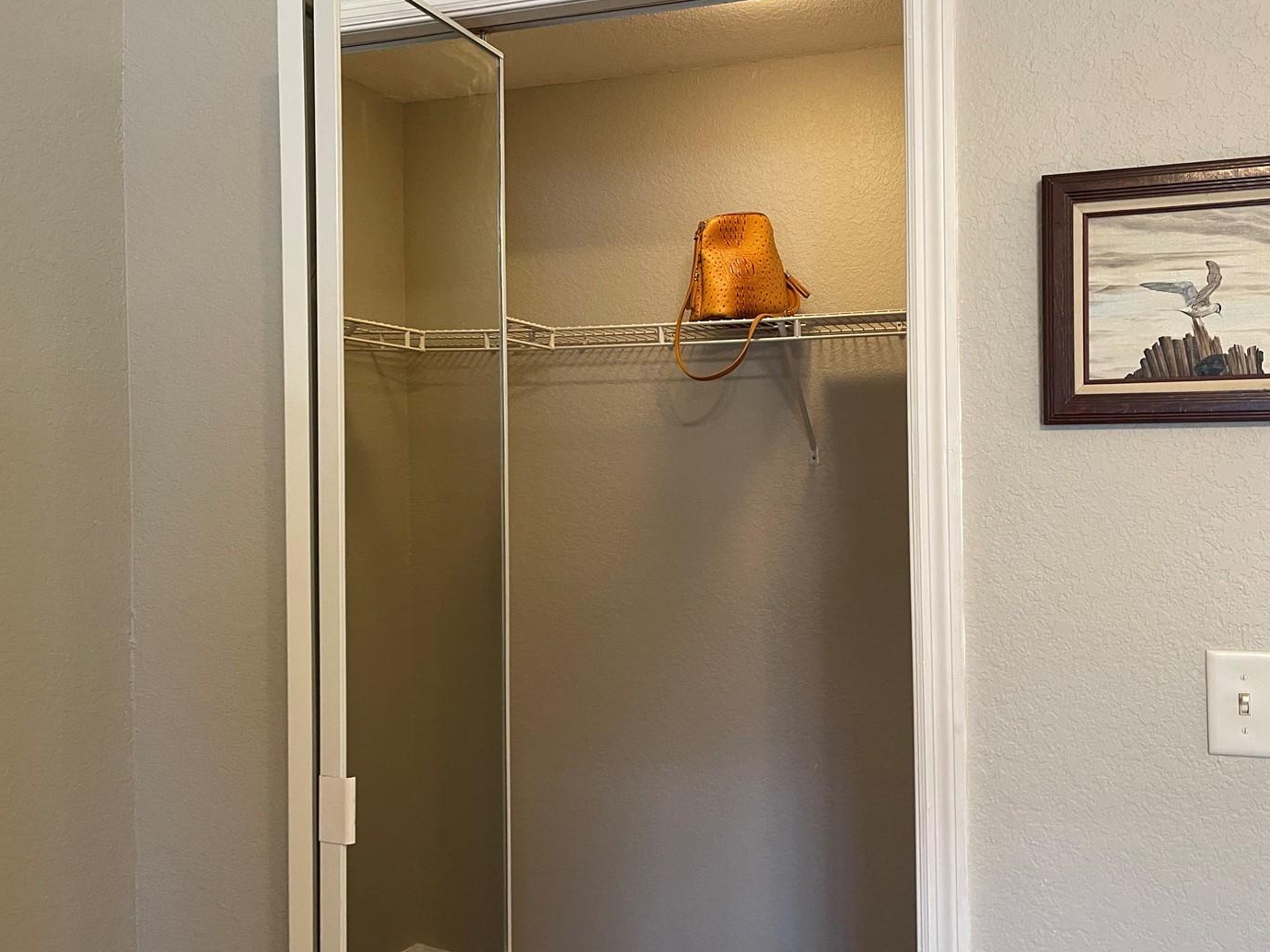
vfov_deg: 48.2
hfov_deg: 61.4
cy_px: 445
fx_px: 1064
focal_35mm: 29
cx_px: 726
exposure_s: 1/60
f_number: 1.6
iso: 200
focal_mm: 5.1
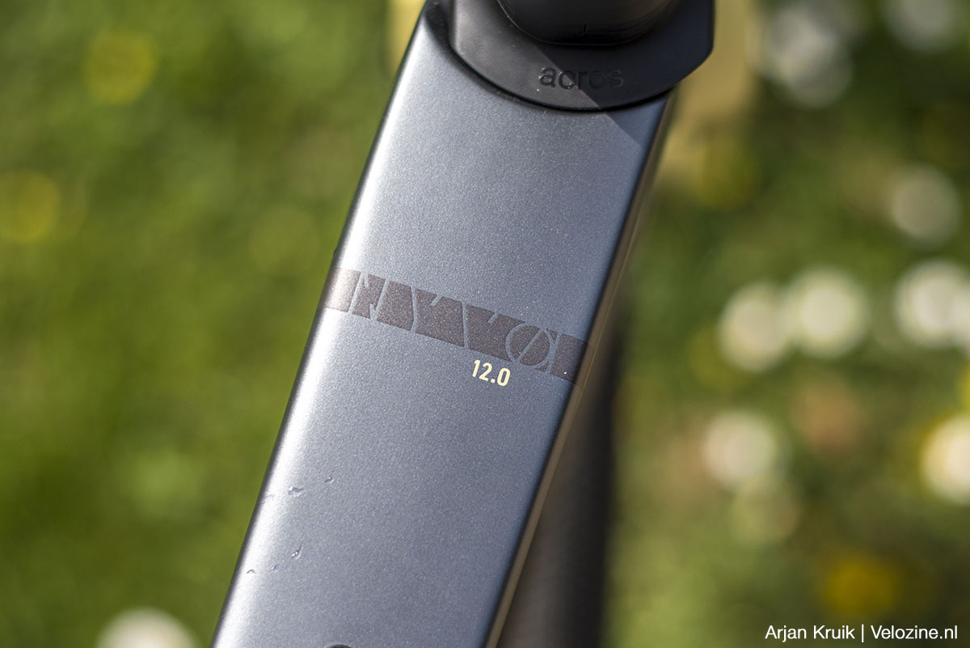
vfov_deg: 27.0
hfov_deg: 39.6
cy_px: 324
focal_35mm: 50
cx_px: 485
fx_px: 1348
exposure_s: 1/4000
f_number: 2.2
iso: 100
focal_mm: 50
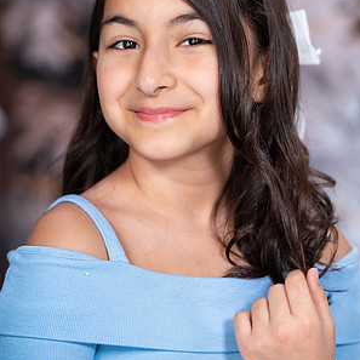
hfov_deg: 9.6
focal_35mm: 183
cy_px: 162
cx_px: 181
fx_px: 2153
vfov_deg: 9.6
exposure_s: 1/160
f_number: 3.5
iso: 320
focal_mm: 142
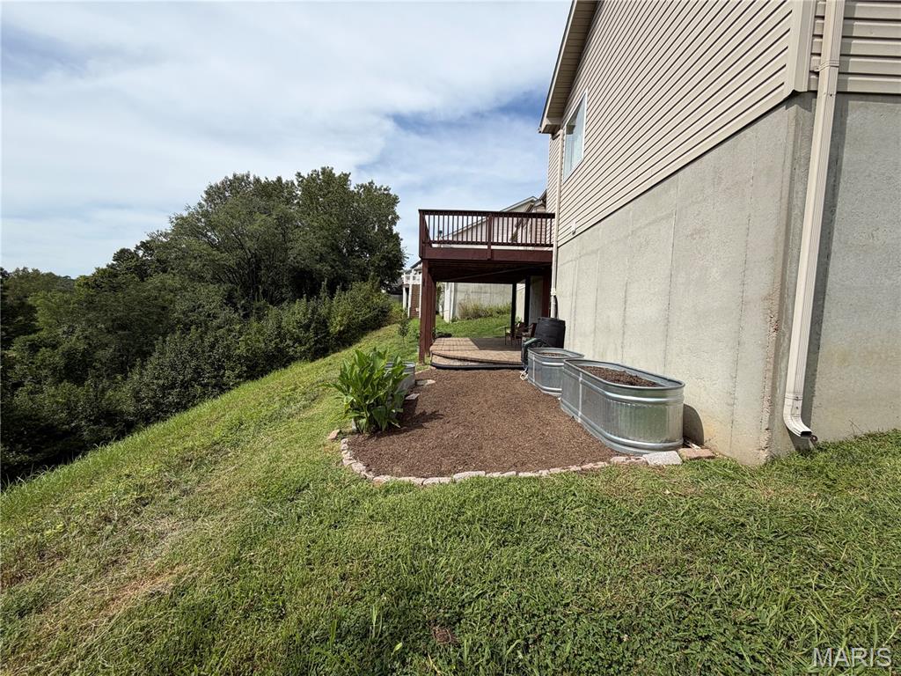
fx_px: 364
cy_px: 338
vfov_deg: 85.7
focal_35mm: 14
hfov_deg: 102.1
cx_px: 450
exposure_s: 1/970
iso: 20
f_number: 2.2
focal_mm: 2.22
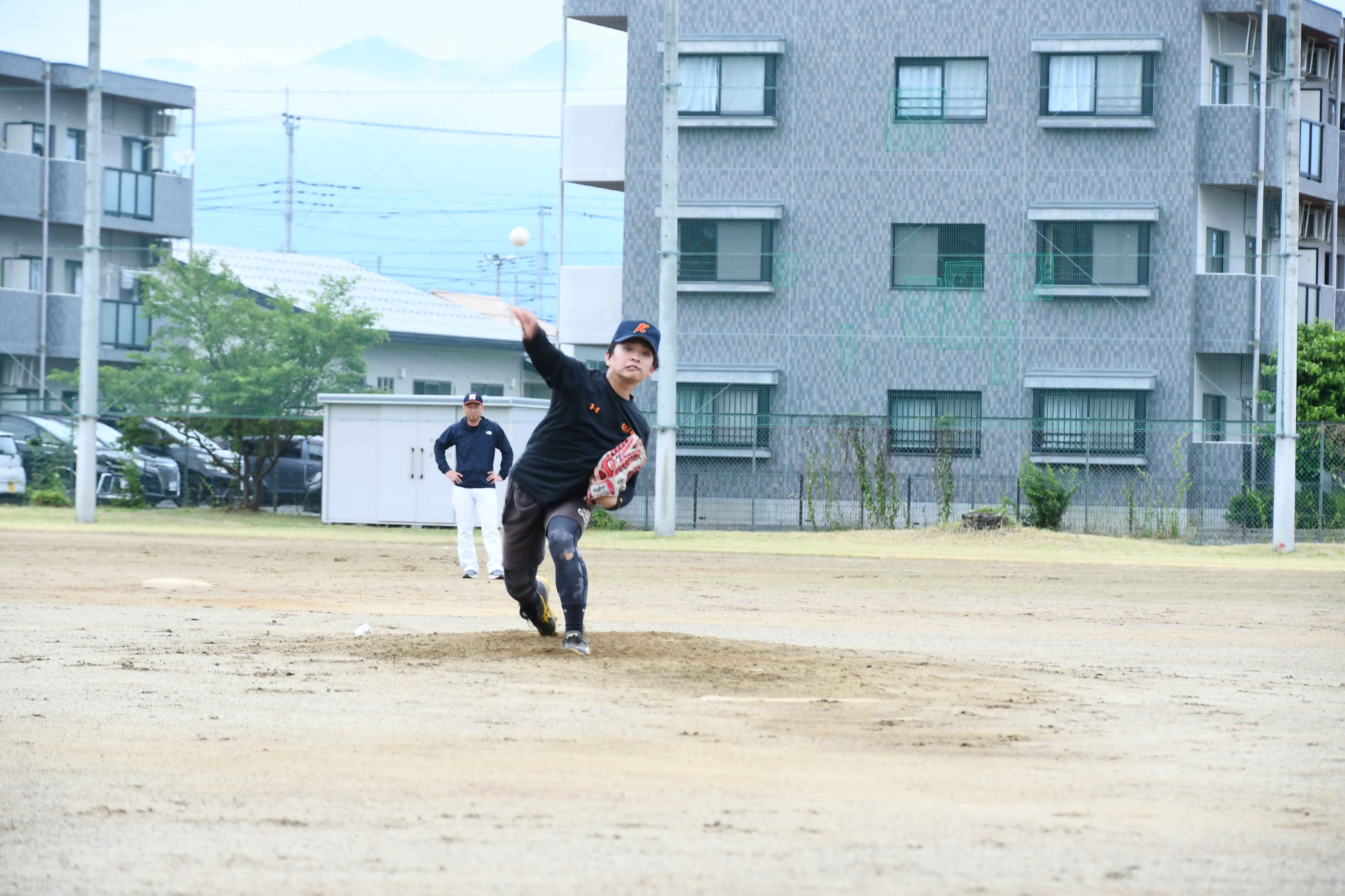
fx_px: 5865
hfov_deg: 13.1
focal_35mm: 157
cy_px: 448
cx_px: 672
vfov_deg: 8.7
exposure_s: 1/320
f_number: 7.1
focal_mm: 105
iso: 400
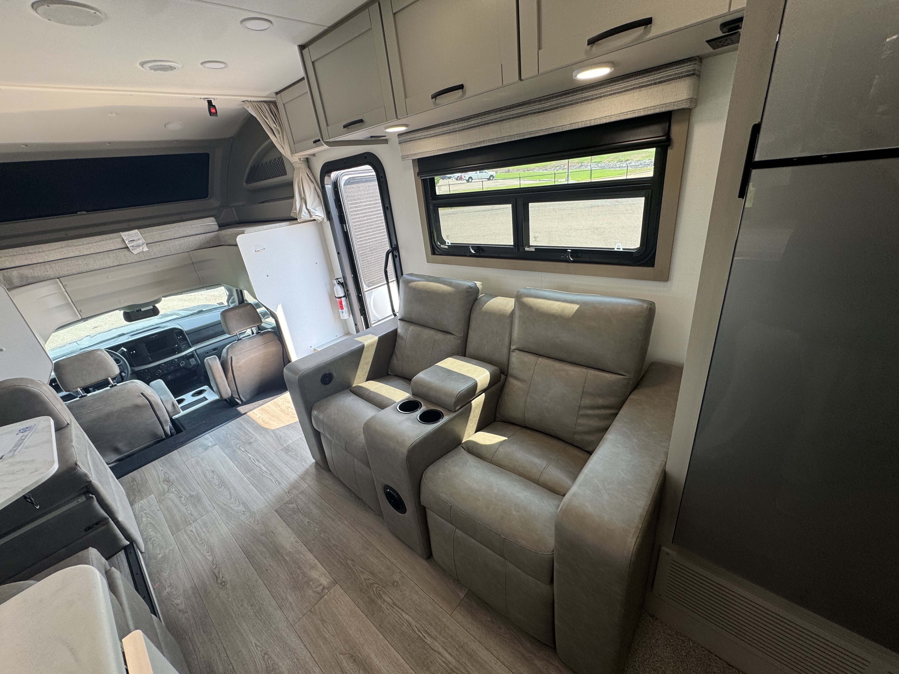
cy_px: 337
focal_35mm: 14
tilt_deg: -22.1
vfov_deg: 85.7
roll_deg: +8.6
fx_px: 364
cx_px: 450
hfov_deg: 102.1
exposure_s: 1/99
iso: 40
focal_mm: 2.22
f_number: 2.2
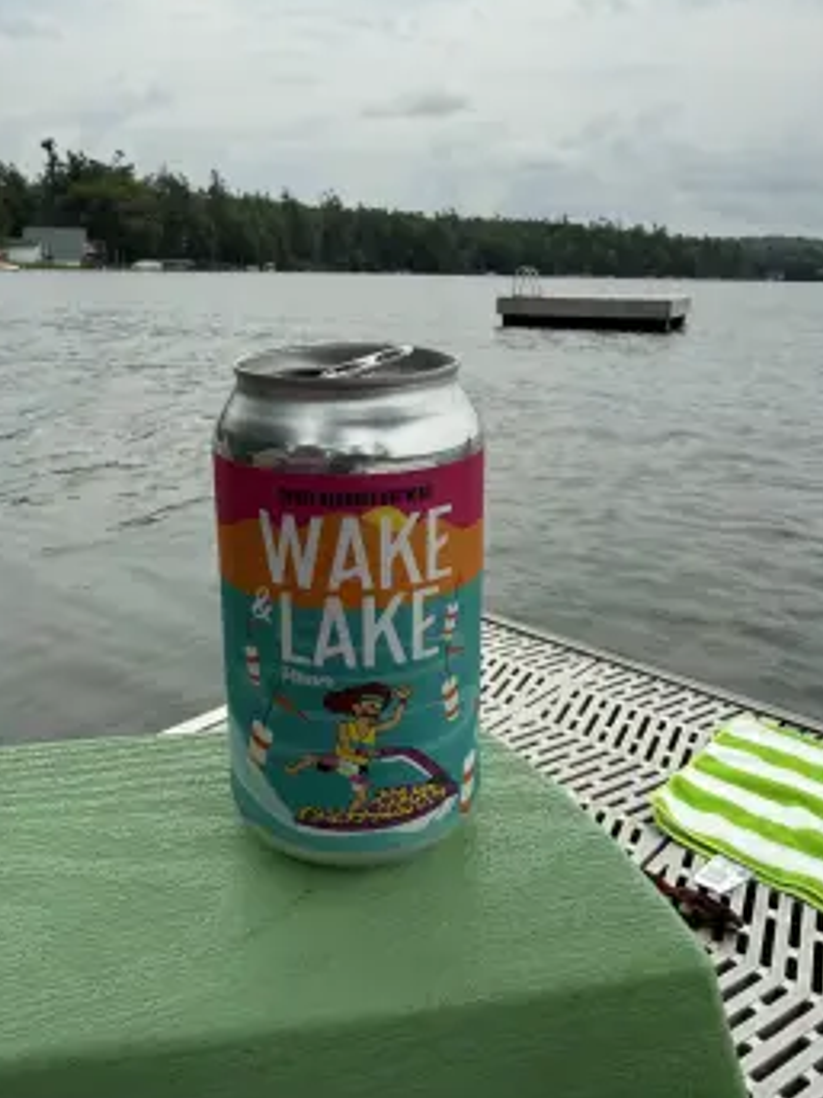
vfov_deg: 63.3
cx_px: 368
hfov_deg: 49.6
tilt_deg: -11.2
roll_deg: -1.1
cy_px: 493
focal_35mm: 28
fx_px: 888
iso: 40
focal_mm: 2.22
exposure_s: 1/2950
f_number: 2.2
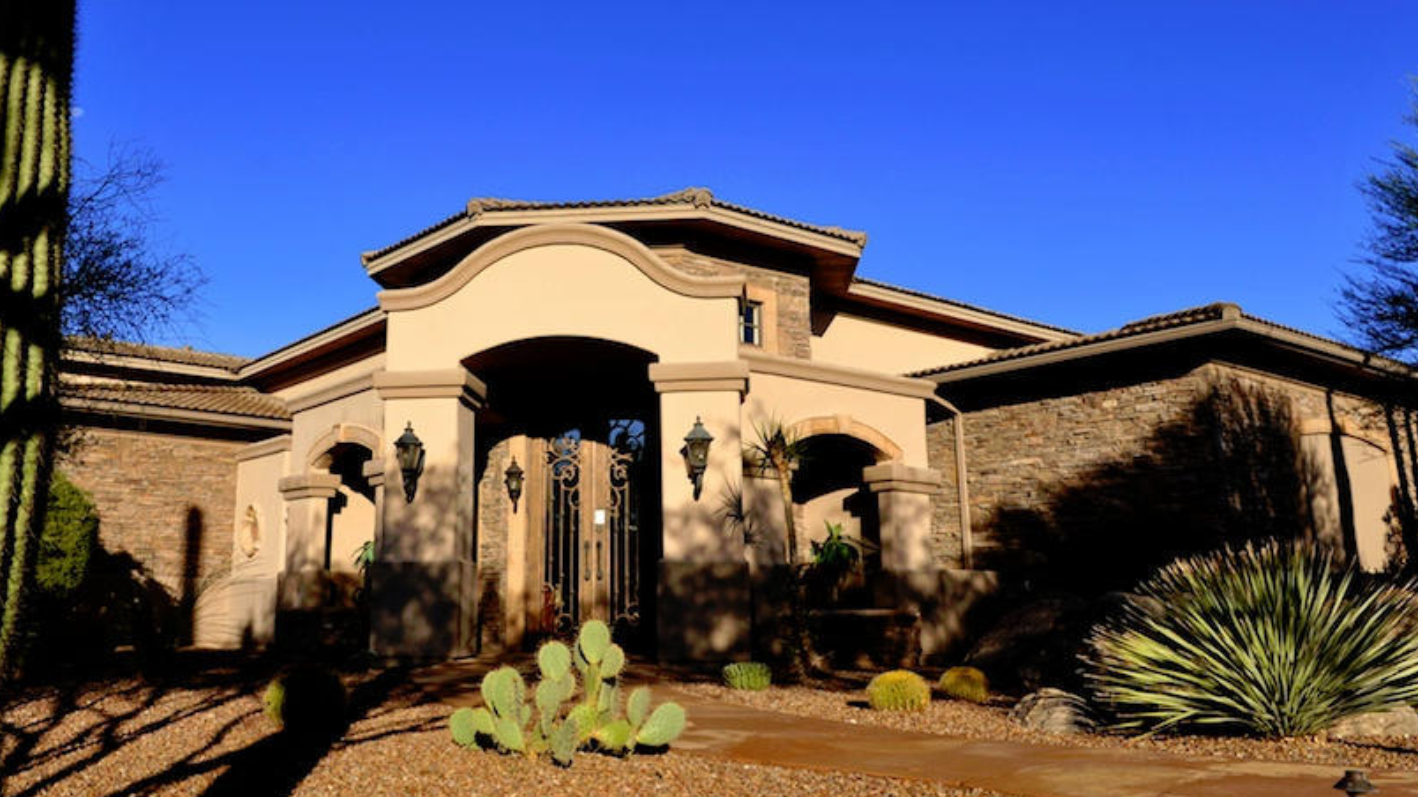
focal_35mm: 32
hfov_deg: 60.5
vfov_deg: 36.5
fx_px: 1203
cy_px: 318
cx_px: 570
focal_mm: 24
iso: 200
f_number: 7.1
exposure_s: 1/640
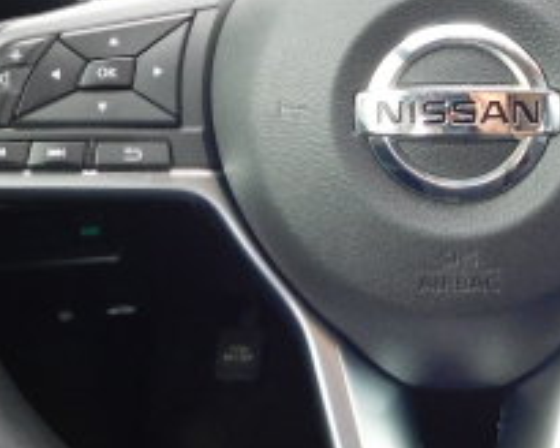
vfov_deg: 21.5
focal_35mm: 70
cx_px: 456
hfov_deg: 26.6
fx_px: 1160
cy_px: 60
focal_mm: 4
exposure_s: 1/30
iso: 140
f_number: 3
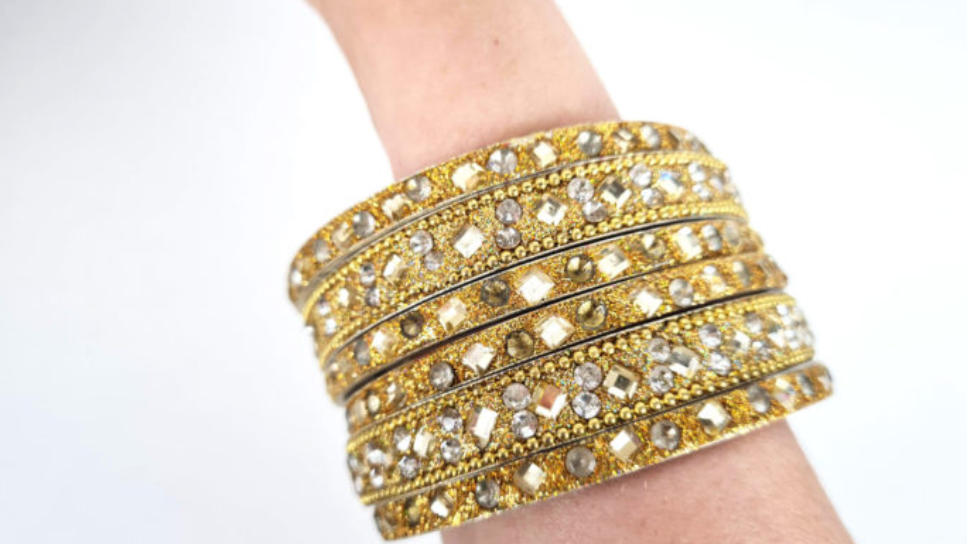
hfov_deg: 66.1
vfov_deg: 40.2
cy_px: 285
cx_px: 478
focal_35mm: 29
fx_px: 744
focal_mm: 5.4
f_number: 1.8
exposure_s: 1/204
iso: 50
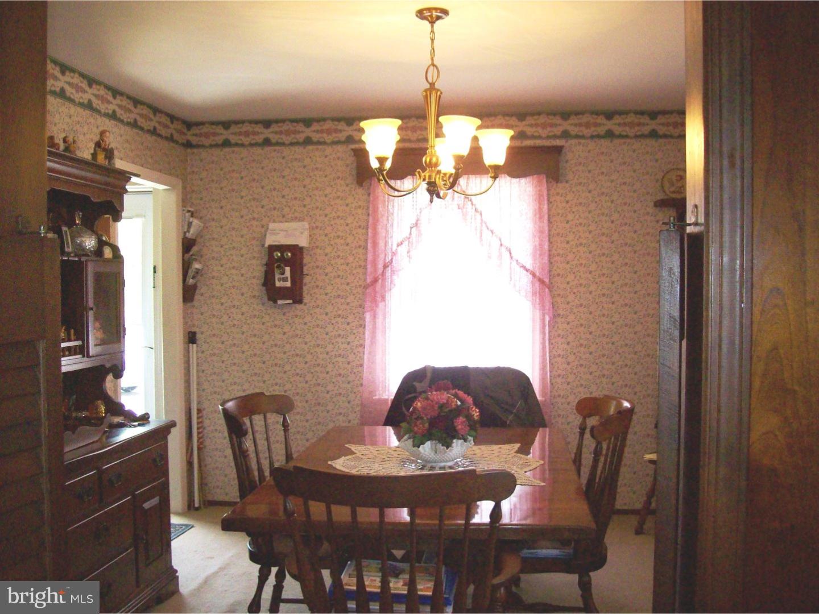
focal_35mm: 36
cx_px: 410
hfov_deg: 51.4
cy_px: 307
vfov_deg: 39.7
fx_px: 852
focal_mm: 6
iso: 200
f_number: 2.7
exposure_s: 1/88.5
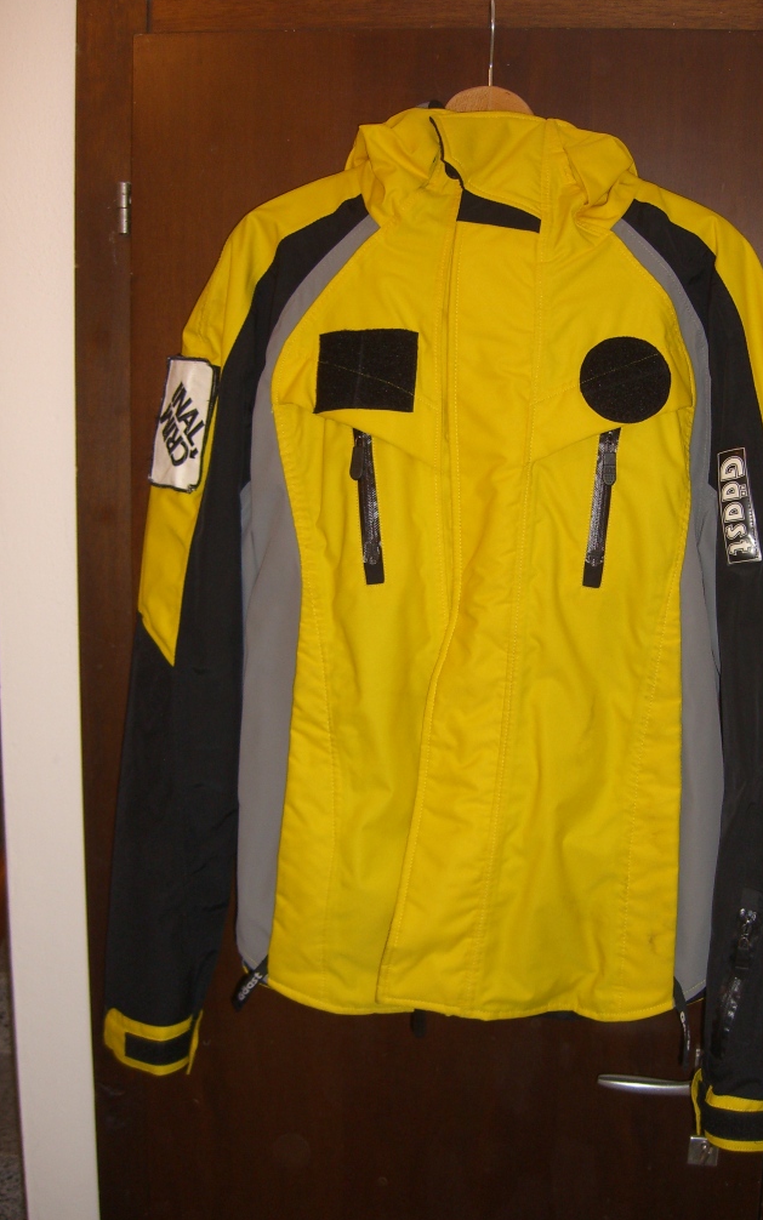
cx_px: 463
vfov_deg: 48.2
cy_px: 605
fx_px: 1364
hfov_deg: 31.2
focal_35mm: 41
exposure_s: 1/60
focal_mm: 7.9
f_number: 2.8
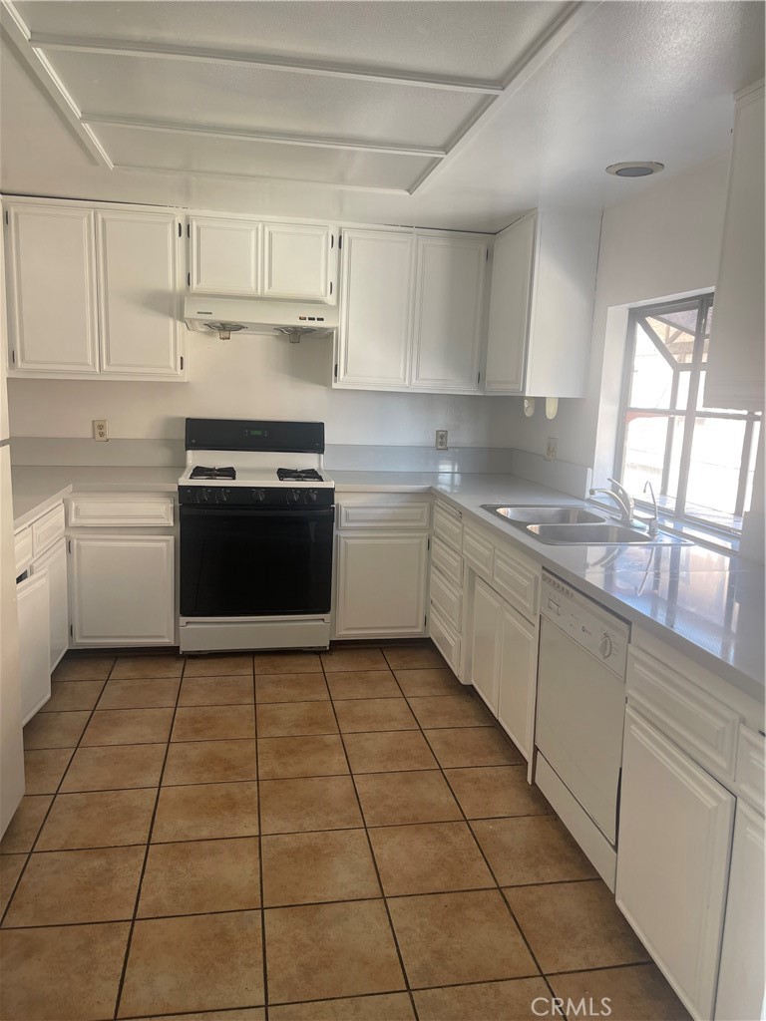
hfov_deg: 54.9
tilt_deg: -9.4
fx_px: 738
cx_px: 383
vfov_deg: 69.4
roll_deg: -2.2
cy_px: 510
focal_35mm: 25
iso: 80
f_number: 1.6
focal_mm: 5.1
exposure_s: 1/121
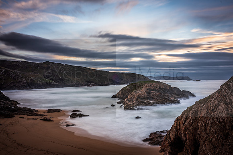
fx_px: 201
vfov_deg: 42.3
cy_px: 78
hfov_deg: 60.3
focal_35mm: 31
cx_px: 116
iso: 100
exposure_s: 25
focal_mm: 31
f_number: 8
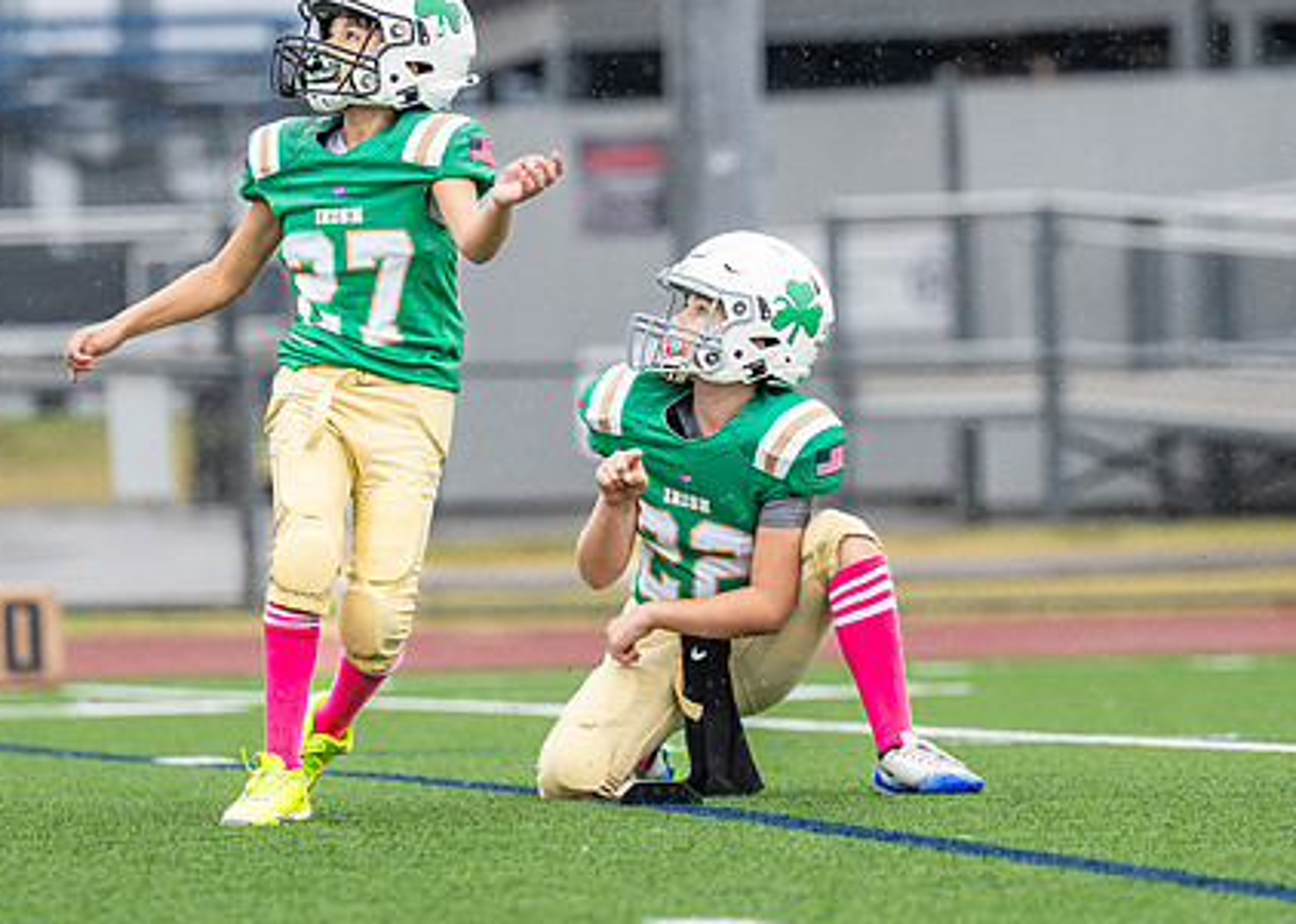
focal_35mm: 420
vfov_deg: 3.4
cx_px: 714
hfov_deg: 4.8
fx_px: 15452
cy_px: 266
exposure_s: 1/1000
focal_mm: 167
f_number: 2.8
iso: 400
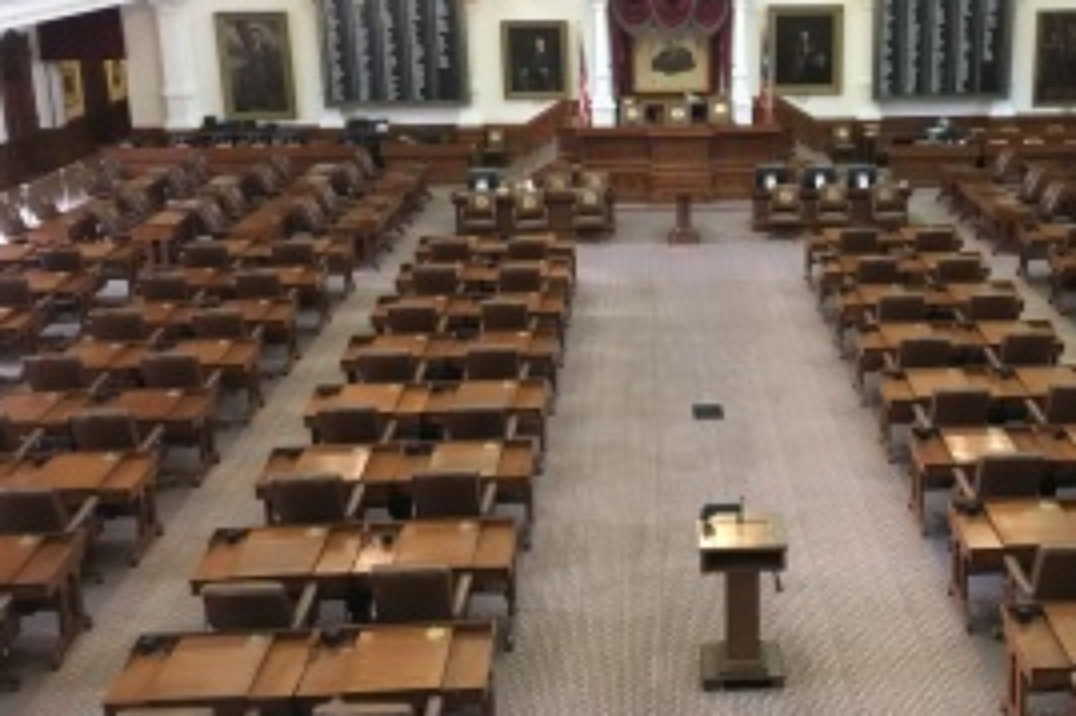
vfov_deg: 32.1
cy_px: 196
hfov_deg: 46.7
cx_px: 720
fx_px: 1225
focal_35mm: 41
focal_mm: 4.15
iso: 250
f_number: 2.2
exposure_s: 1/15
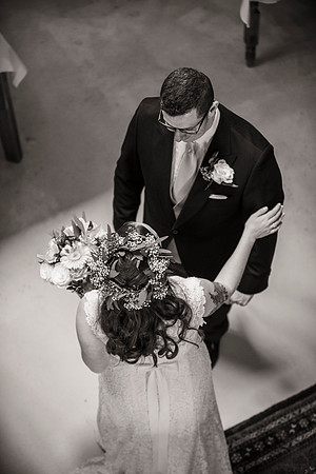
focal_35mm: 70
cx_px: 158
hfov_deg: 19.5
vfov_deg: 28.8
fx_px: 922
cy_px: 237
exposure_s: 1/125
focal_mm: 70
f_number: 2.8
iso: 1600
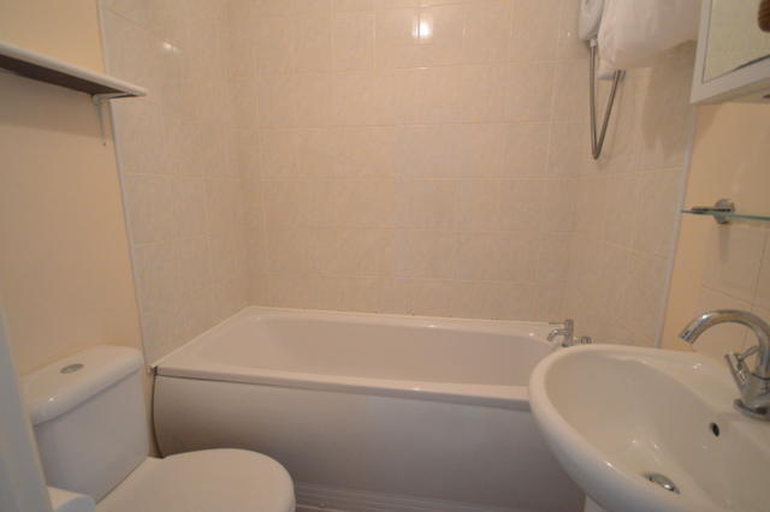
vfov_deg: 77.3
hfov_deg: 100.4
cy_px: 256
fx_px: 321
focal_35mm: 15
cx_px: 385
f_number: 4
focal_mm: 10
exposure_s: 1/60
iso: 1400
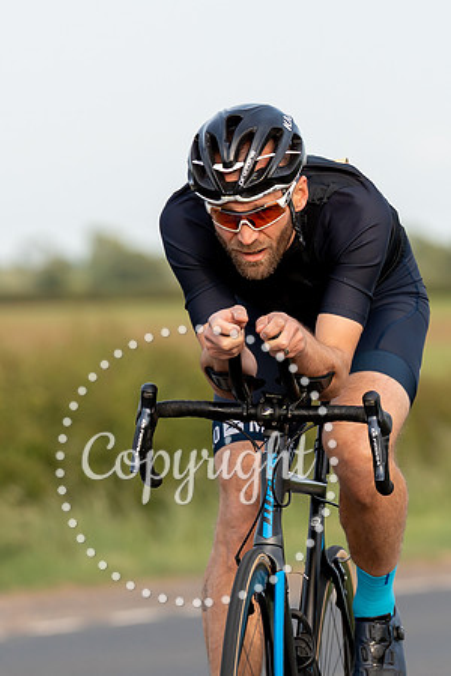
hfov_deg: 2.9
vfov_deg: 4.4
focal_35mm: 470
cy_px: 354
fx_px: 8835
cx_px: 256
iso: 250
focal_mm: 180
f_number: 4
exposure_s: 1/1000
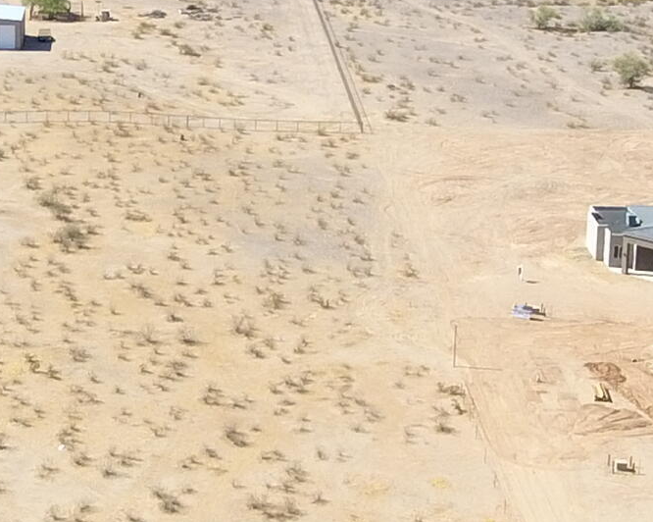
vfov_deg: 17.3
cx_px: 15
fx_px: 1700
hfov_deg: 21.1
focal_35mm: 88
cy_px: 124
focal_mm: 3.61
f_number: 2.8
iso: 100
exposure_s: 1/493
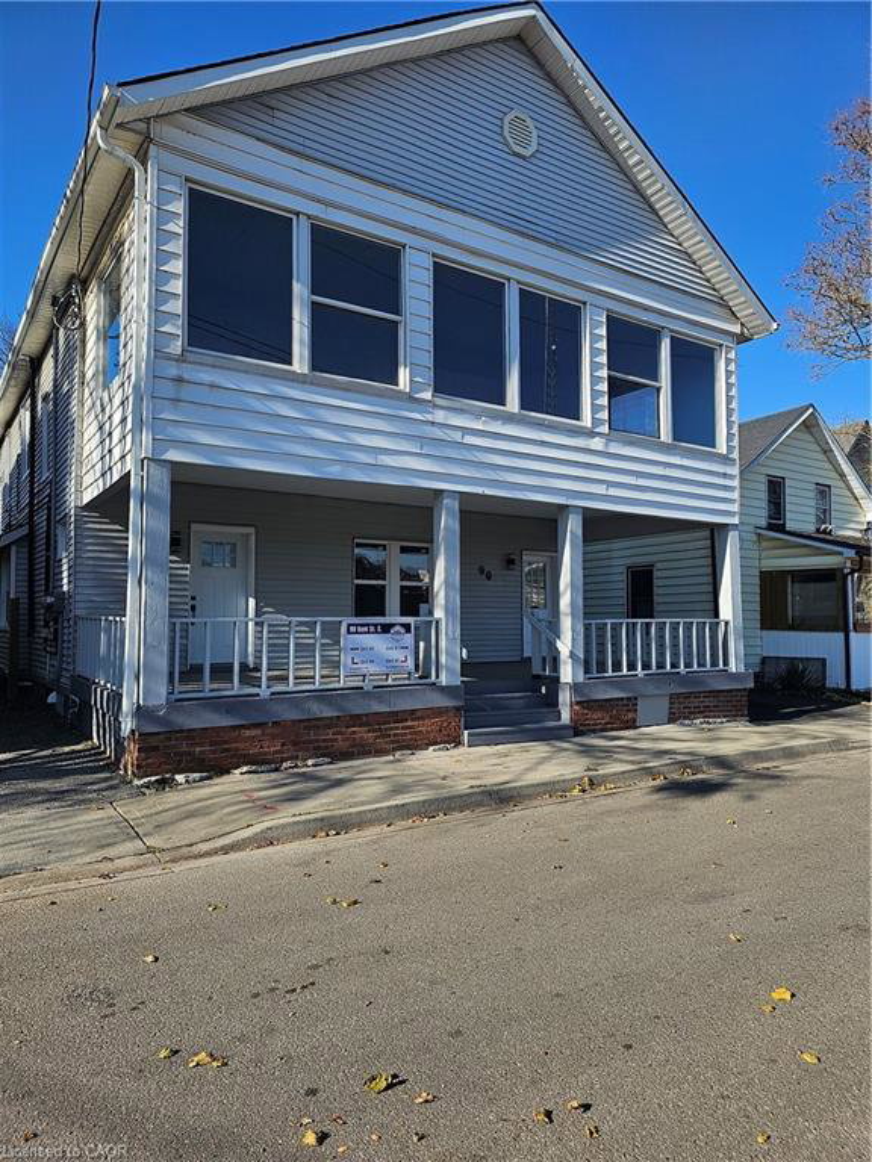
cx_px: 436
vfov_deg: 73.9
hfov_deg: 58.9
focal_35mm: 23
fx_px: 773
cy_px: 581
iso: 20
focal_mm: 6.3
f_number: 1.7
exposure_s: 1/1114
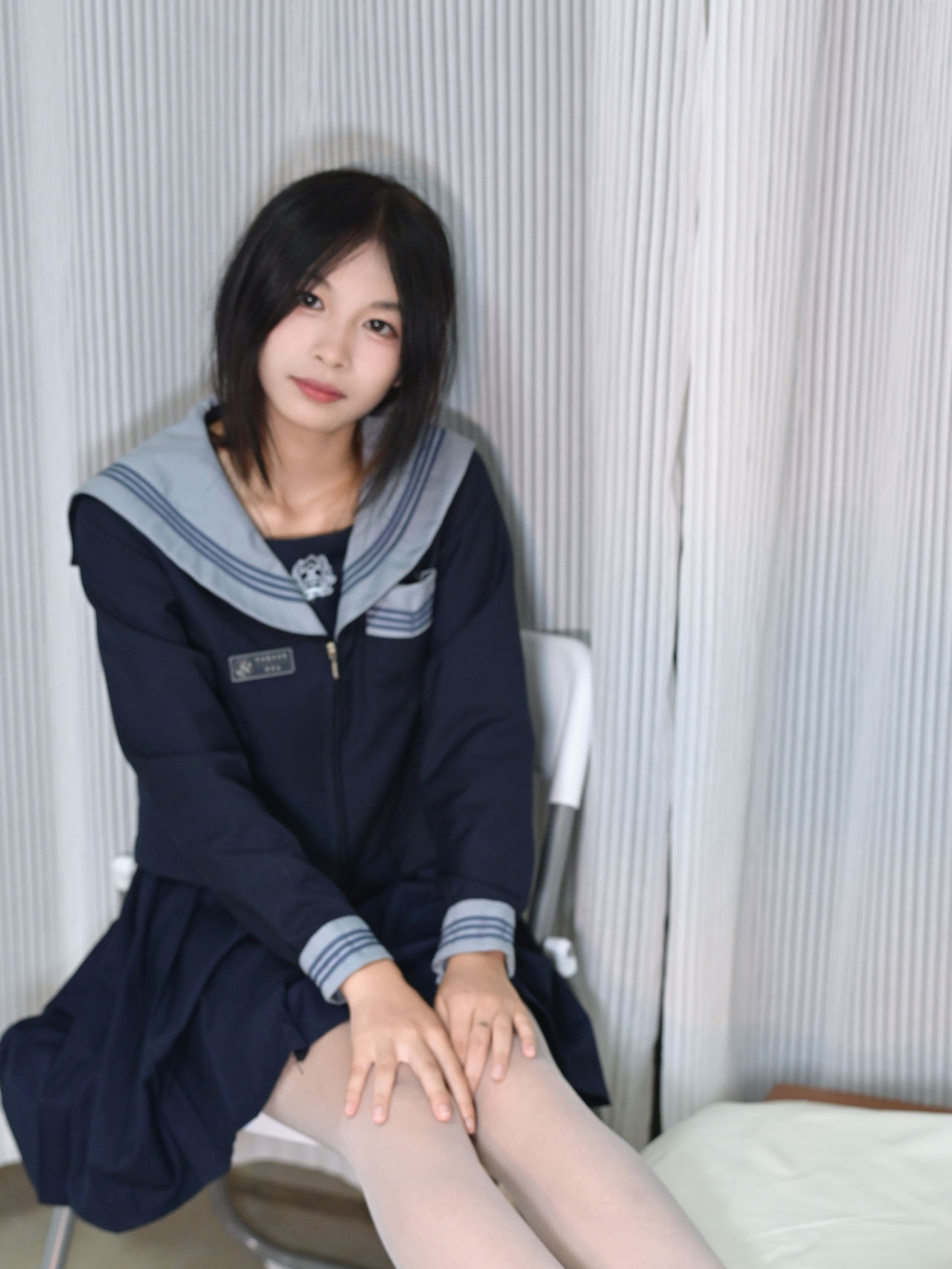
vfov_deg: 31.6
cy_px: 770
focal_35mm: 61
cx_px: 497
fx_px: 2236
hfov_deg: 24.0
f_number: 3.2
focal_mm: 40
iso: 1100
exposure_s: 1/100
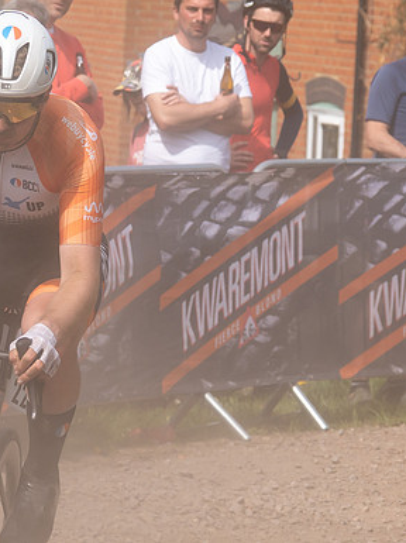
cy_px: 134
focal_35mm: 280
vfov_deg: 7.1
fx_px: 4386
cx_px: 69
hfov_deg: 5.3
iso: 125
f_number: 5
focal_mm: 70
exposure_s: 1/1000
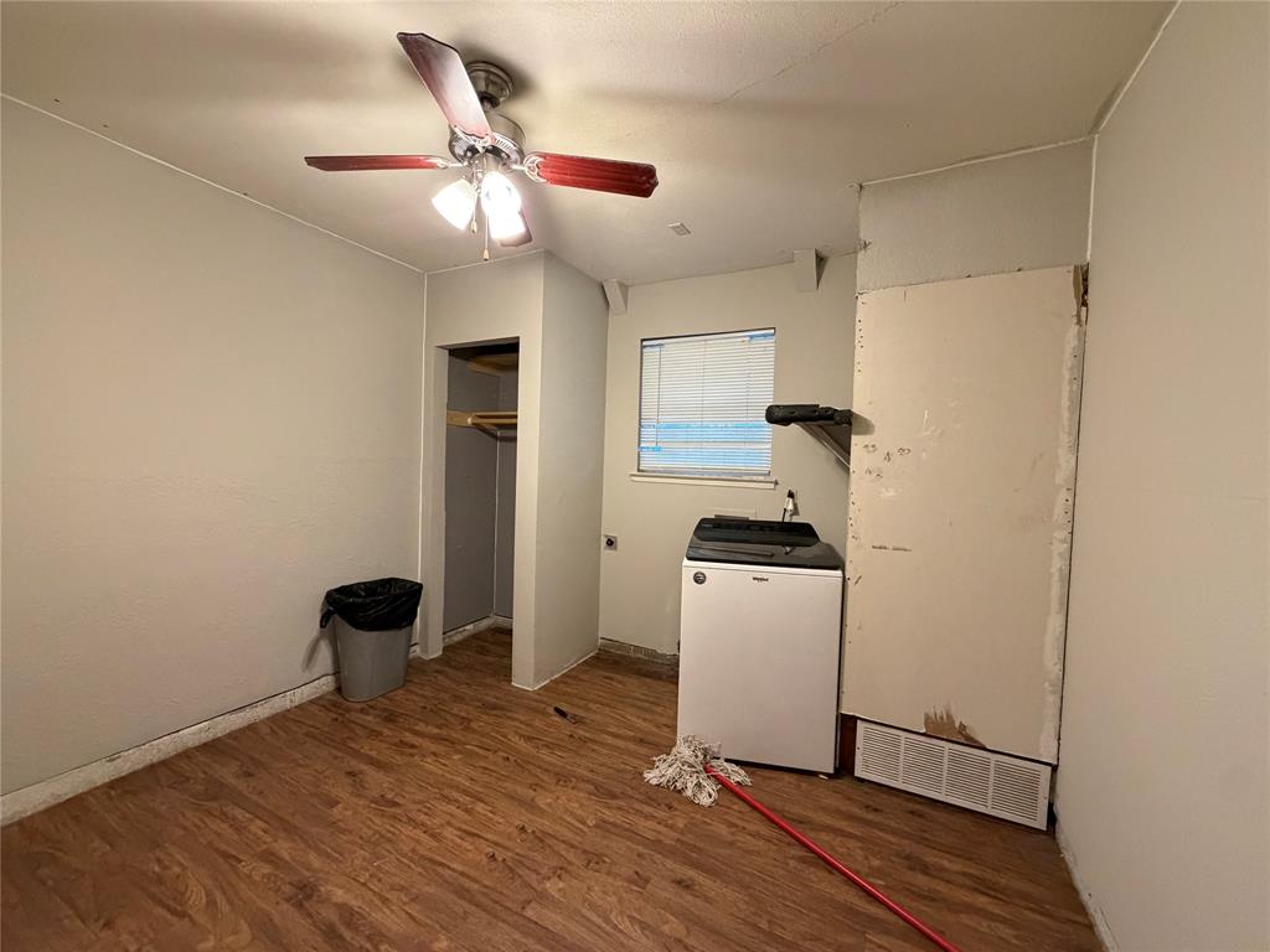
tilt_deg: -2.0
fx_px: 514
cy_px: 476
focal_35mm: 14
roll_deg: -1.3
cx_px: 635
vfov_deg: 85.7
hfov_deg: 102.1
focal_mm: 2.22
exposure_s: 1/60
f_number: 2.2
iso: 640
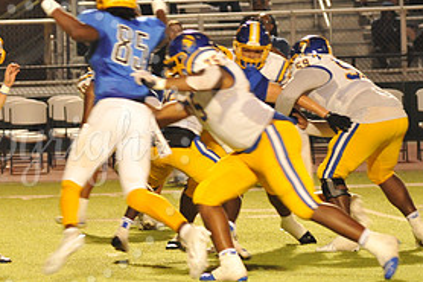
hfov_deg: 4.9
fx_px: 4897
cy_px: 145
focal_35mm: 417
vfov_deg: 3.3
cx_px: 44
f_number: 4.5
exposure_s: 1/200
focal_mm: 200
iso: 5000
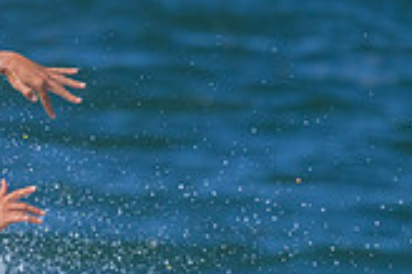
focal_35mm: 4237
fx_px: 48441
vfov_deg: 0.3
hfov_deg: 0.5
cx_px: -41
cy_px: 316
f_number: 9
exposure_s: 1/4000
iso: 1250
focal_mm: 1120
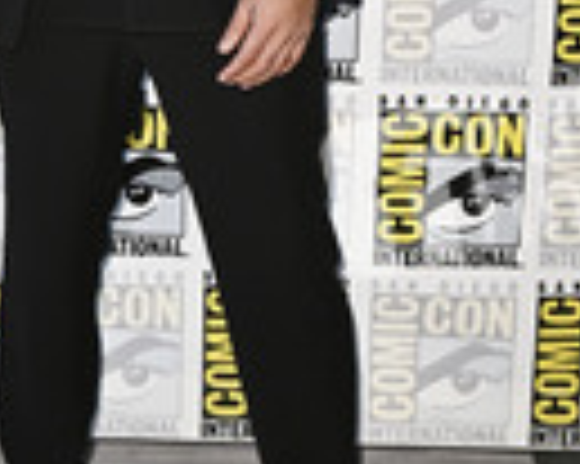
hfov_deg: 17.7
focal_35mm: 108
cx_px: 144
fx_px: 1853
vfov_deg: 13.9
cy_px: -54
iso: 1250
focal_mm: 37
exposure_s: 1/250
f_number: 5
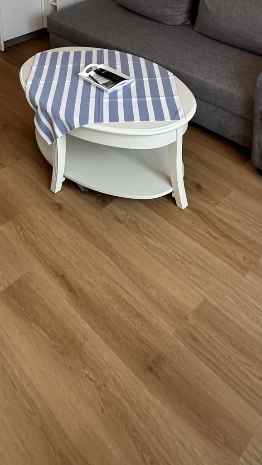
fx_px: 469
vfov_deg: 42.3
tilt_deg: -14.4
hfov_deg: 31.2
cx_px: 141
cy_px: -40
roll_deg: -0.1
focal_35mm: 38
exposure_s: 1/100
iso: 160
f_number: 2.2
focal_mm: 2.22
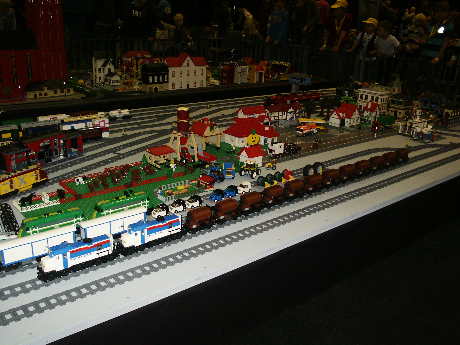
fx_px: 465
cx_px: 230
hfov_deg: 52.6
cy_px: 172
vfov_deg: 40.7
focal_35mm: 35
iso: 200
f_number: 3
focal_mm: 7.18
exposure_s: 1/45
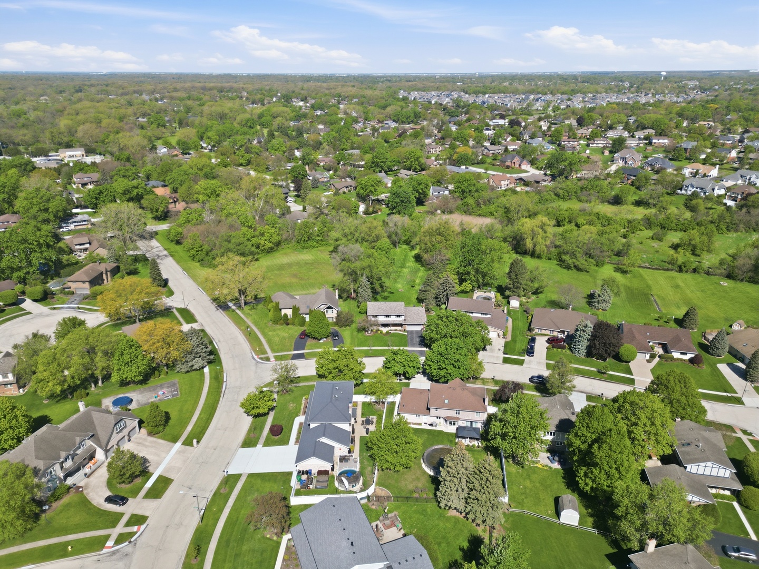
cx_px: 380
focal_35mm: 24
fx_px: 526
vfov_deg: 56.8
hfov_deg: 71.6
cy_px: 284
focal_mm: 6.7
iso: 110
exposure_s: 1/3000
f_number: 1.7
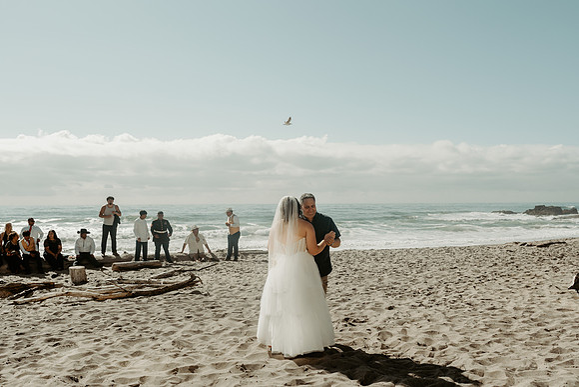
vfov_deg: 35.8
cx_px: 290
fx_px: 597
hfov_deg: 51.7
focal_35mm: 37
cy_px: 194
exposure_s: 1/3200
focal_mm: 35
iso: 100
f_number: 4
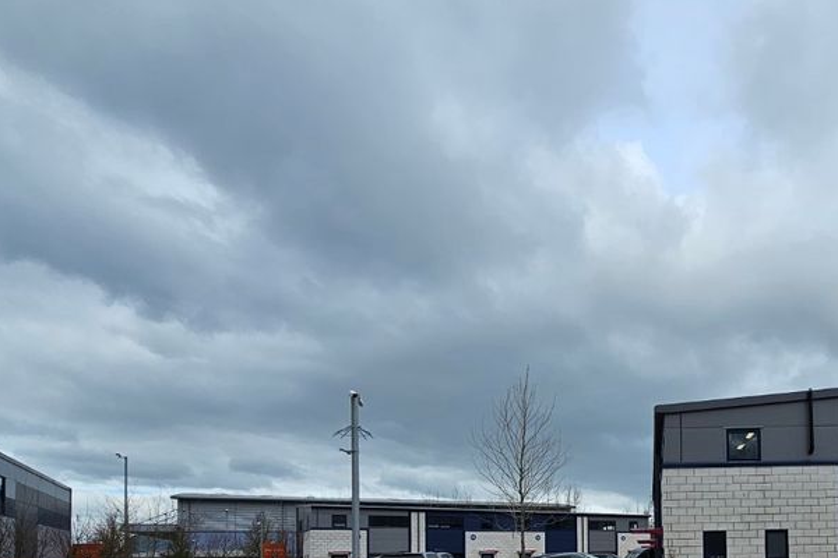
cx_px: 656
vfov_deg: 45.1
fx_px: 582
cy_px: 531
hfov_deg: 65.8
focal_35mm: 25
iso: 50
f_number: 2.2
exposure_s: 1/1799
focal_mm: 2.2
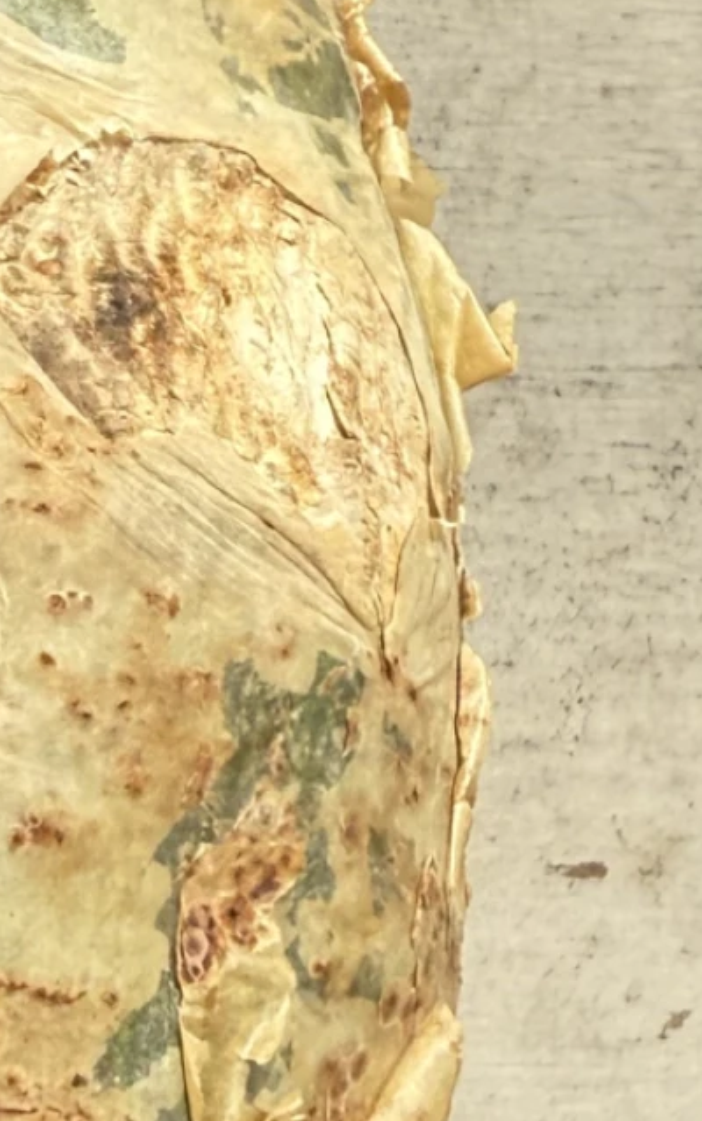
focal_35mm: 113
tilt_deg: -10.3
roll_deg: +0.8
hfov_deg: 10.8
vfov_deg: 18.4
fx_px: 3455
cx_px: -581
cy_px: 791
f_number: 2.2
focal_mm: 2.22
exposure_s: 1/189
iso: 50
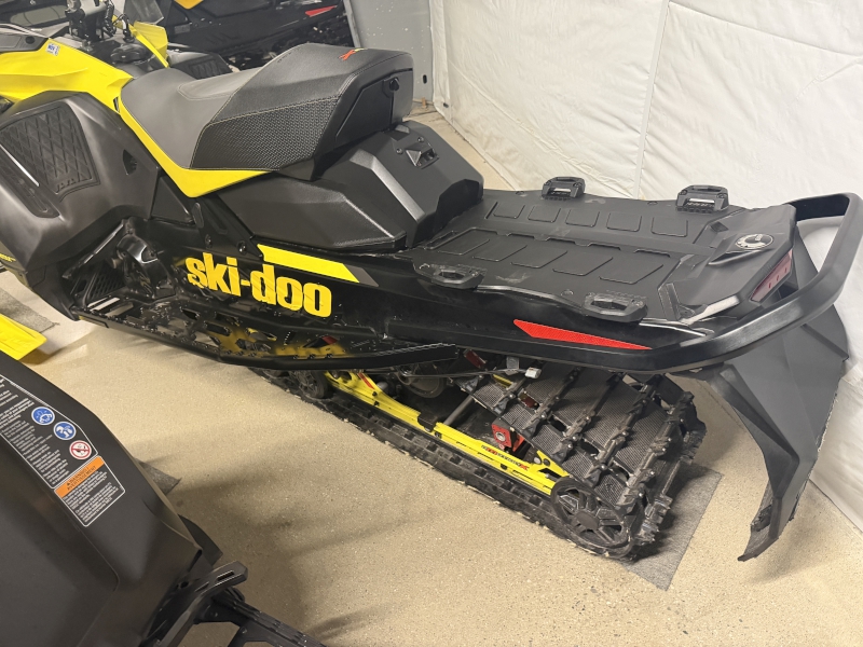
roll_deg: +7.5
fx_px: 598
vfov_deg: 56.8
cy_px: 324
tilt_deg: -37.7
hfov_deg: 71.6
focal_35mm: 24
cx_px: 432
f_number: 1.78
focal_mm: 6.76
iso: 640
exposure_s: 1/60
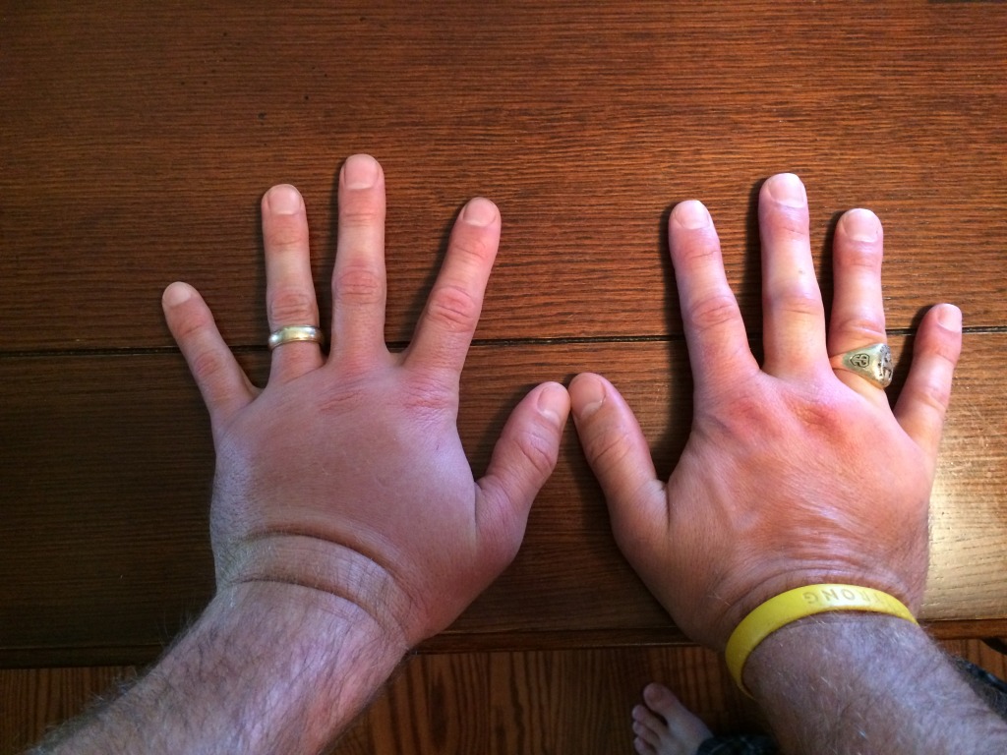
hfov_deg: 61.7
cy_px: 378
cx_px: 504
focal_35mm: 29
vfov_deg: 48.2
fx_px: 844
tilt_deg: -83.1
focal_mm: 4.15
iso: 250
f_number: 2.2
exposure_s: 1/24
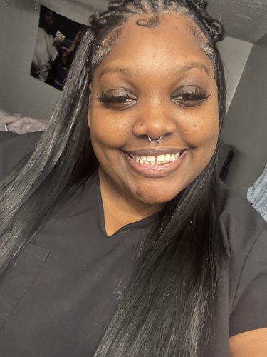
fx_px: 309
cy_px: 178
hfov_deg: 46.8
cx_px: 134
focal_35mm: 30
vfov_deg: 60.0
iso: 200
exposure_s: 1/60
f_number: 1.9
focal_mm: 2.69
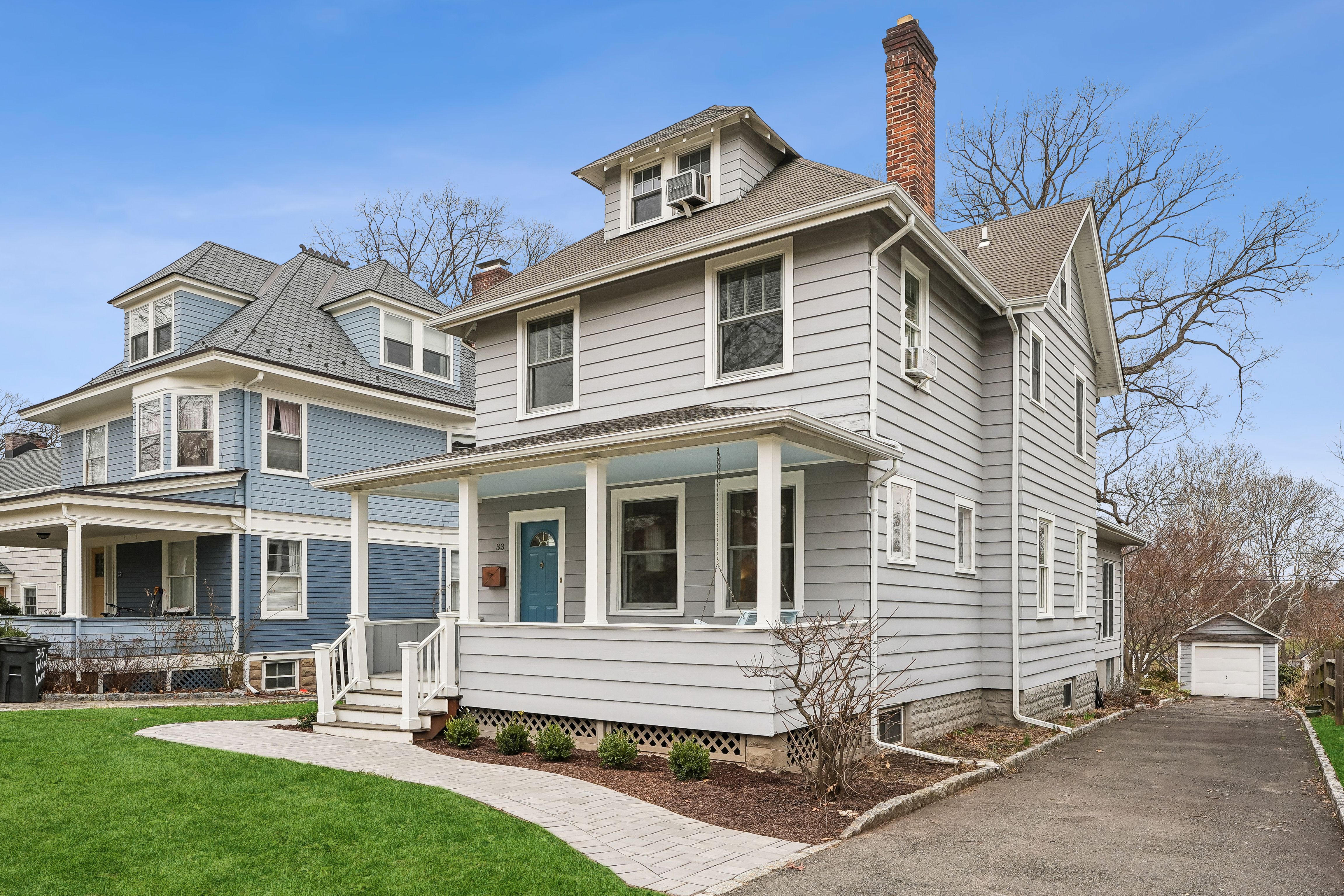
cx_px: 672
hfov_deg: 78.6
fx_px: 821
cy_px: 448
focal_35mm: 22
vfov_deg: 57.2
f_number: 10
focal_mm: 14.8
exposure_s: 1/80
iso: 125
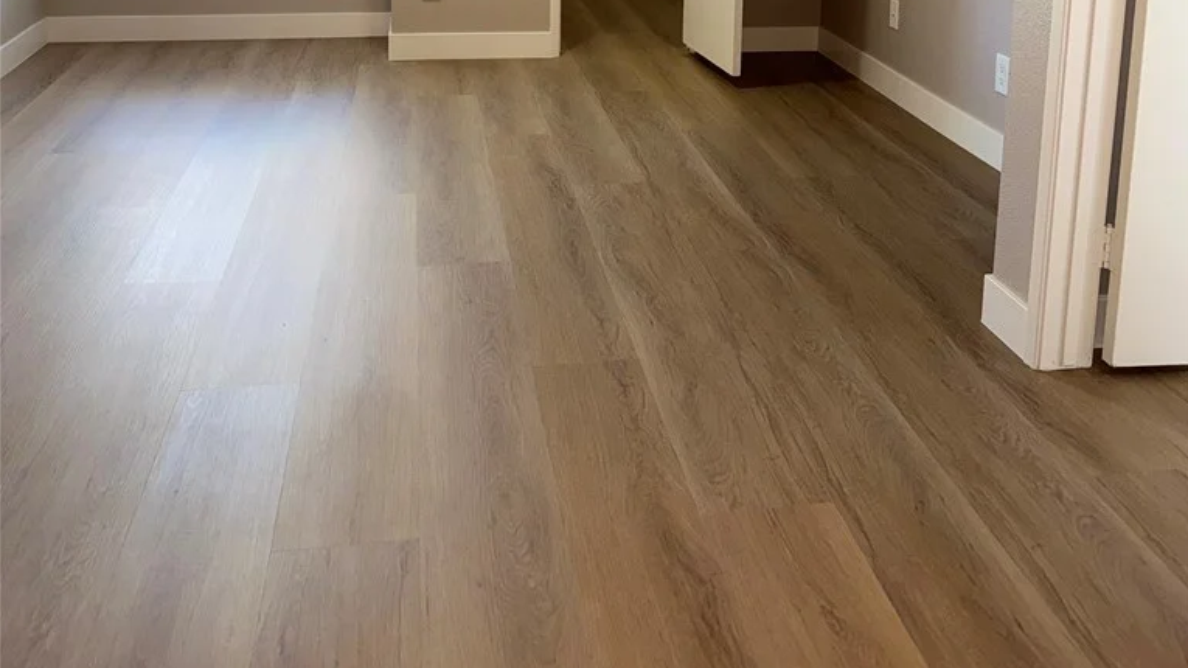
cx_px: 595
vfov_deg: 30.6
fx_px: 1102
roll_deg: -1.4
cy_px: -39
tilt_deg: -7.9
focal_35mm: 35
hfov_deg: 56.6
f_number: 1.78
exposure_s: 1/26
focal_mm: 6.76
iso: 80
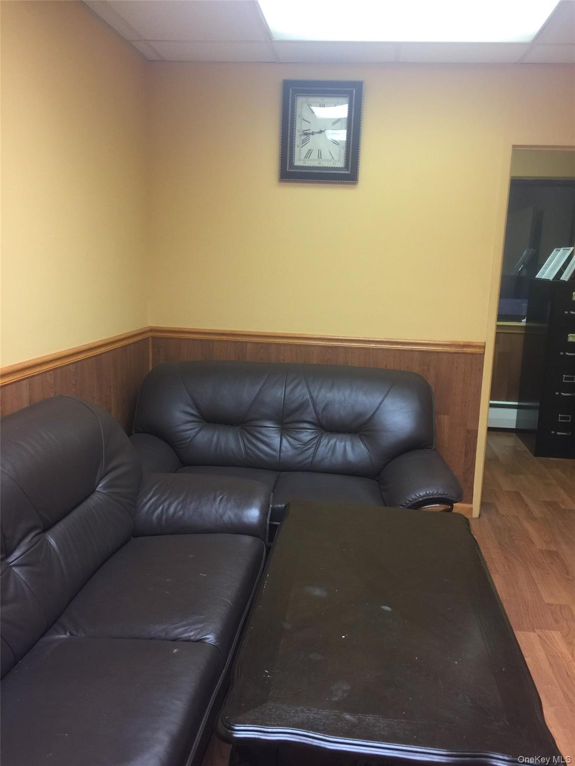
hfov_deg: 48.2
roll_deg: -0.1
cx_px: 288
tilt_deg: -11.5
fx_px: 642
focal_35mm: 29
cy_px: 383
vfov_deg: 61.7
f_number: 2.2
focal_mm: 4.15
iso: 80
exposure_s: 1/15
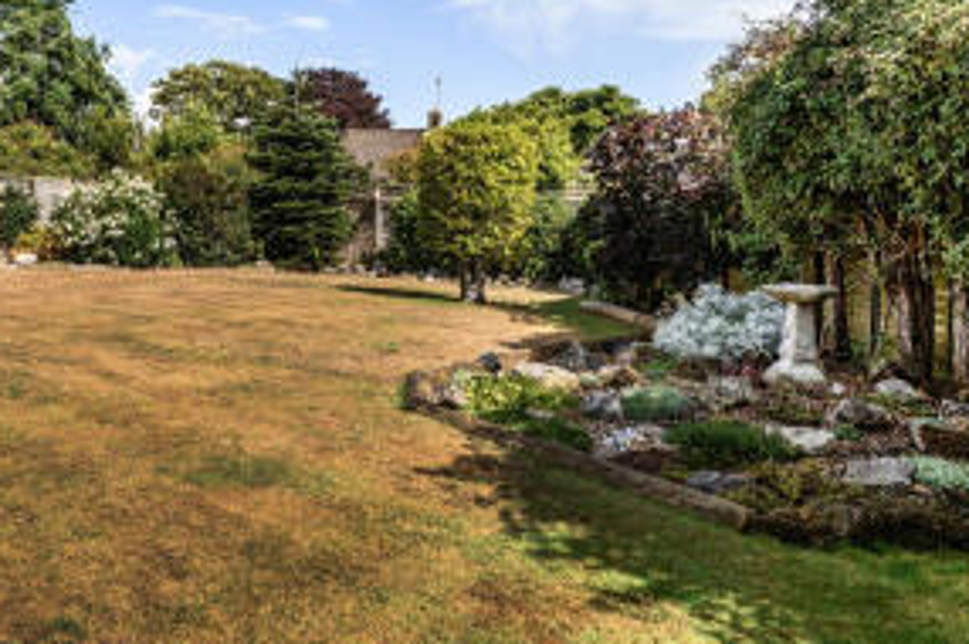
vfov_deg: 42.8
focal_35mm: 30
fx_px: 807
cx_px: 247
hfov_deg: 58.9
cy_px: 202
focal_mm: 12
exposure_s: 1/1000
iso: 200
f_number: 8
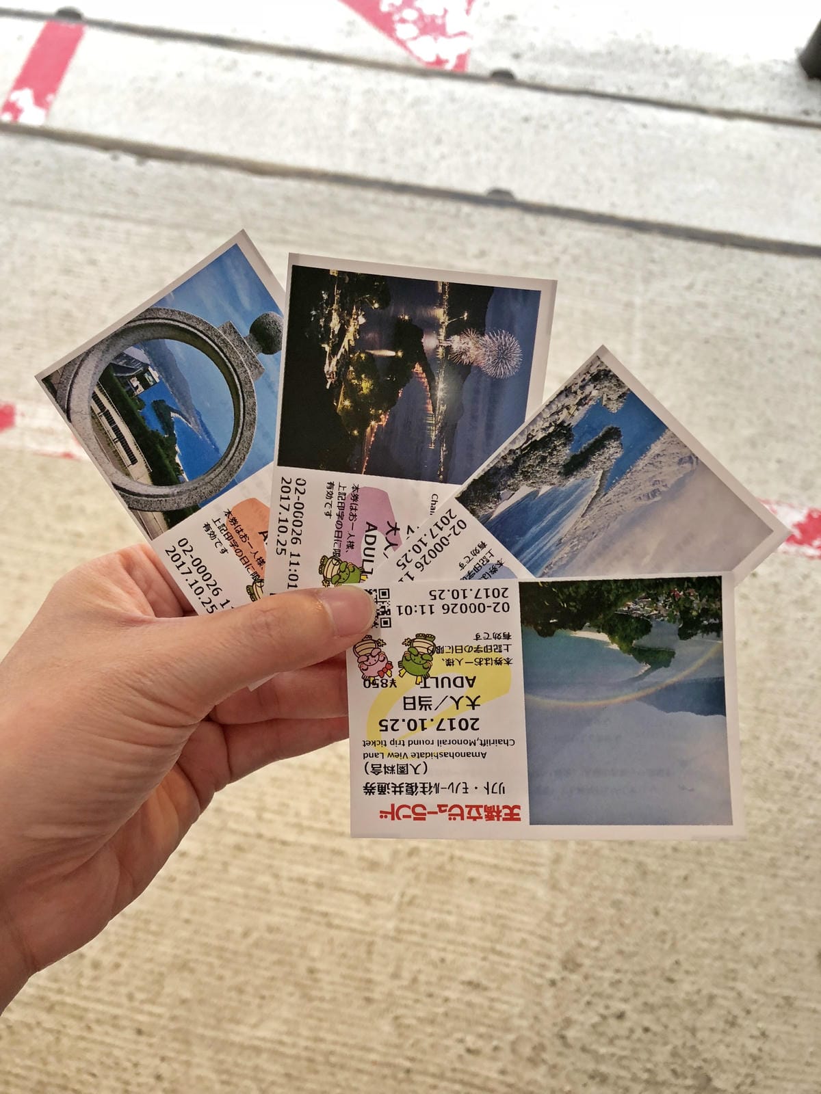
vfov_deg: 61.7
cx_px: 410
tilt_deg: -66.5
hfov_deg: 48.2
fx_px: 917
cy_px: 547
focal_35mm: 29
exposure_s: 1/30
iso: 32
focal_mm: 3.99
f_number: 1.8
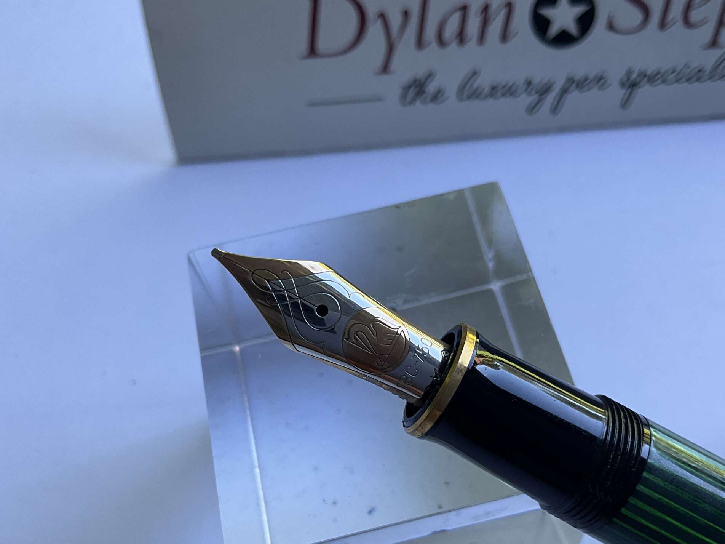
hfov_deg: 47.8
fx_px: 817
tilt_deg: -61.7
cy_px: 341
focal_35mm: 39
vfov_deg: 36.6
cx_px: 405
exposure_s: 1/122
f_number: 1.8
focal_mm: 3
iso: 40
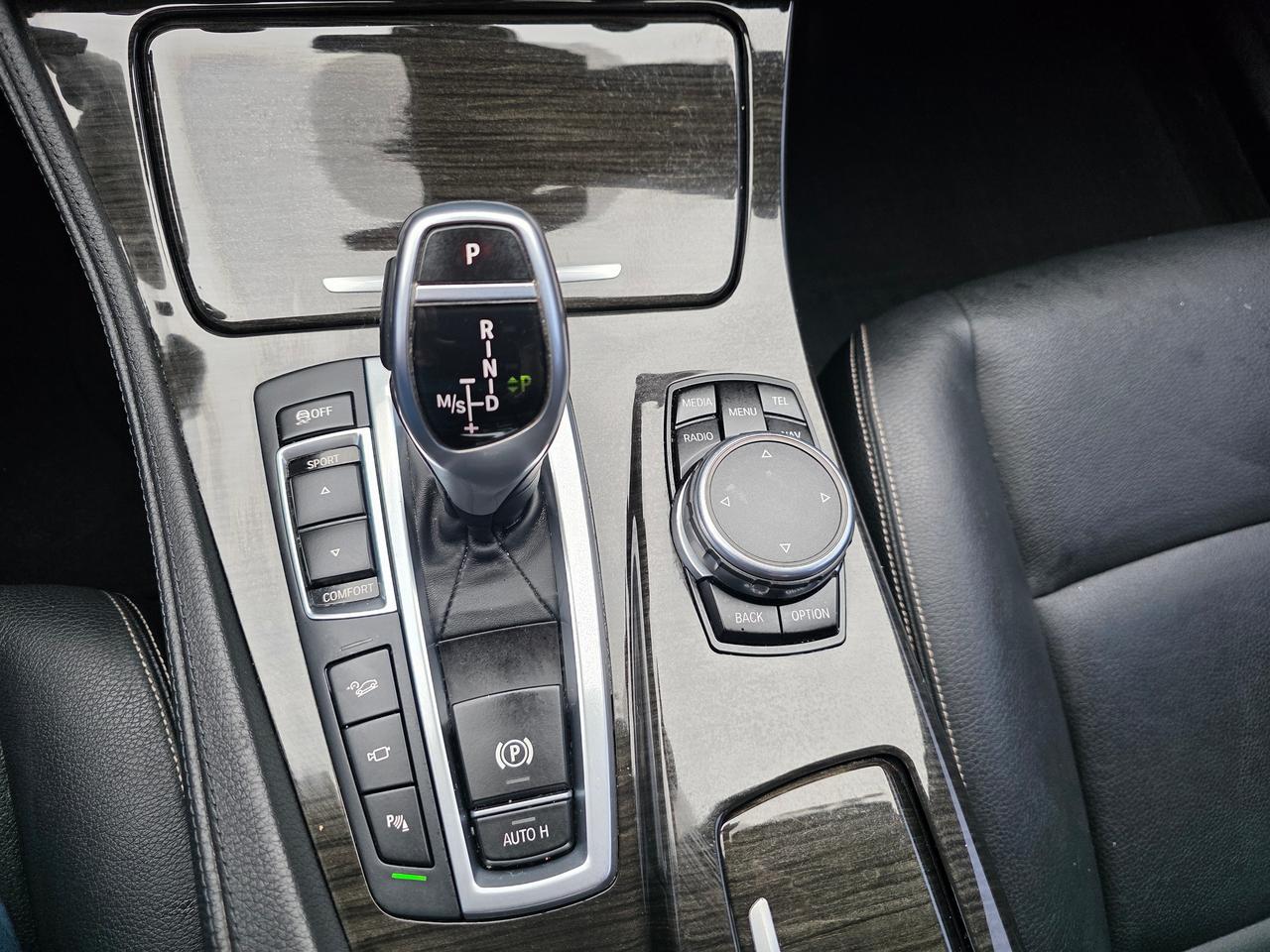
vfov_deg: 58.9
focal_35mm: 23
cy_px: 476
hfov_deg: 73.9
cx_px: 635
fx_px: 844
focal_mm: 6.3
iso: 160
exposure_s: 1/120
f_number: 1.7
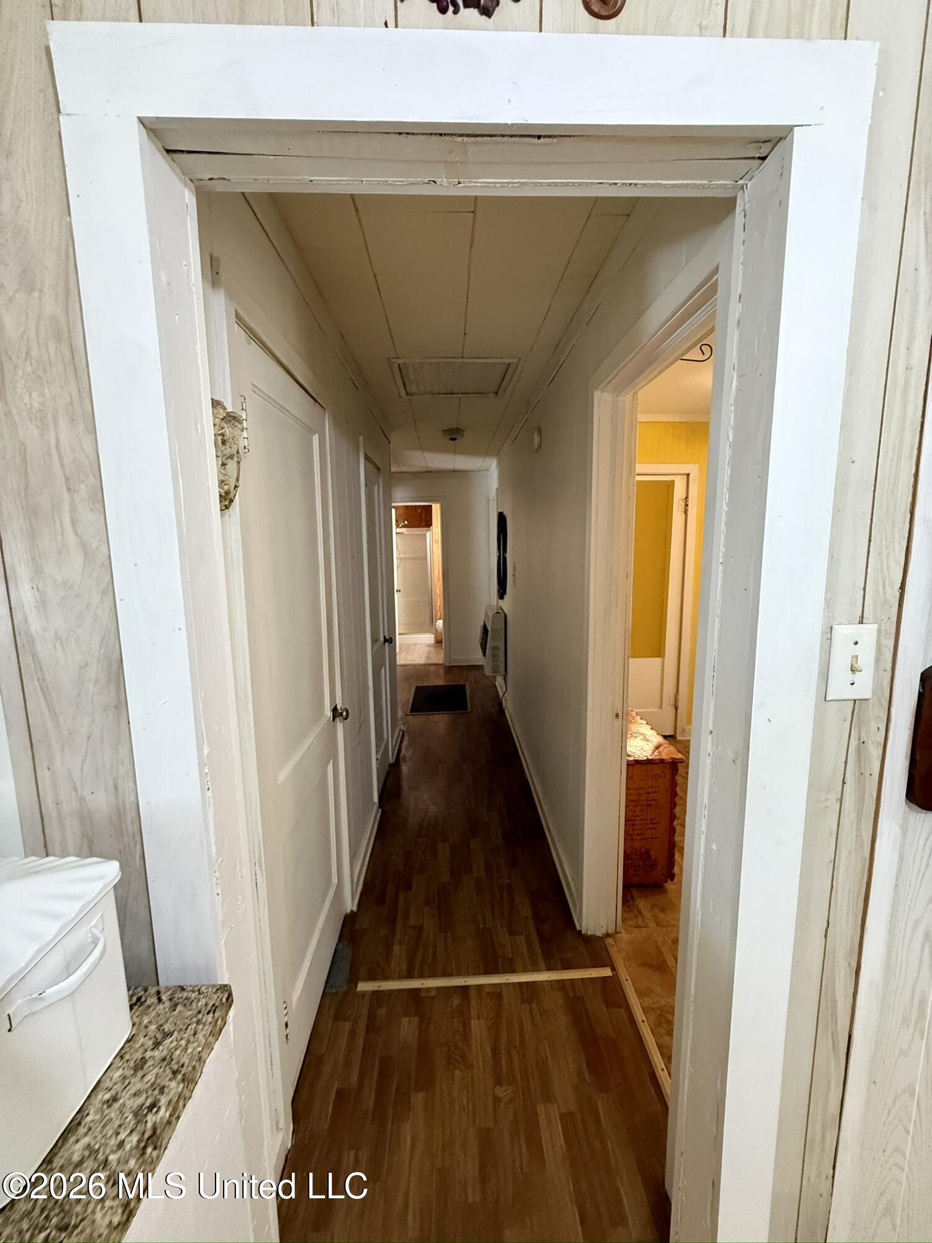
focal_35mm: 14
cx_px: 466
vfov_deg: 102.1
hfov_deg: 85.7
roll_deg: +0.5
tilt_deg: -7.5
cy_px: 622
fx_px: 503
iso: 640
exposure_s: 1/60
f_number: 2.2
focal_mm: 2.22
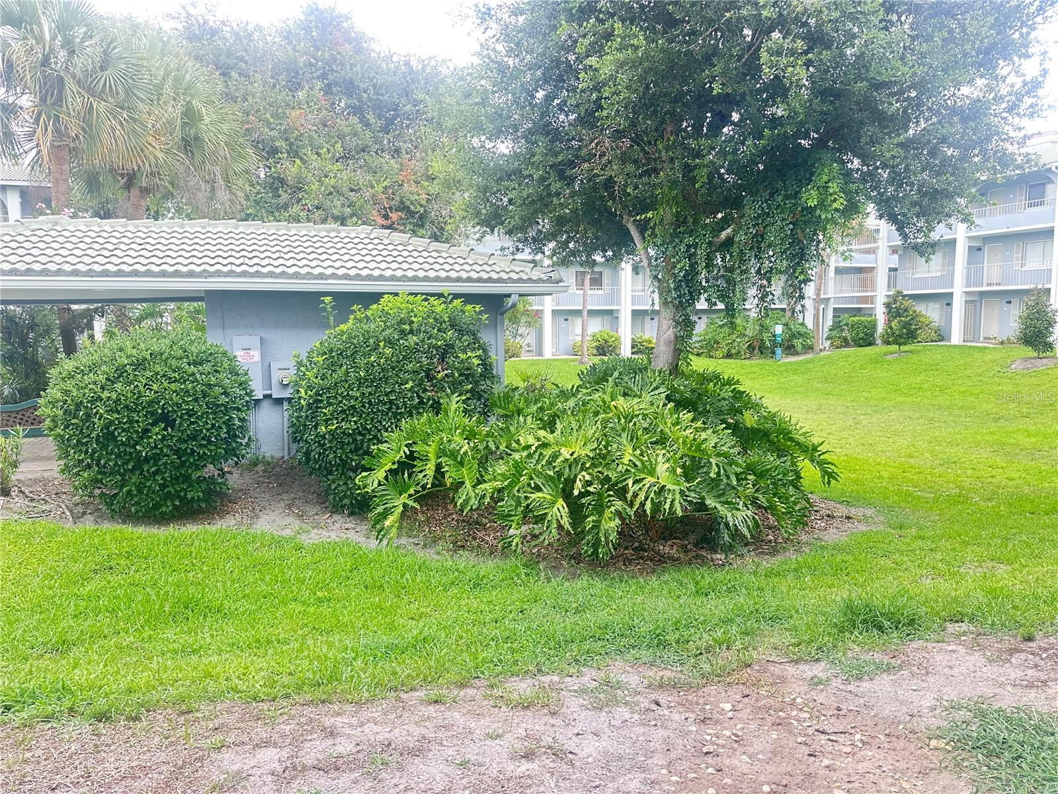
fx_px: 734
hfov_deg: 71.6
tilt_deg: -6.0
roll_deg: +0.6
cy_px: 397
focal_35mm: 24
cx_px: 529
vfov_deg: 56.8
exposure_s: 1/205
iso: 80
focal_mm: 6.86
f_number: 1.78
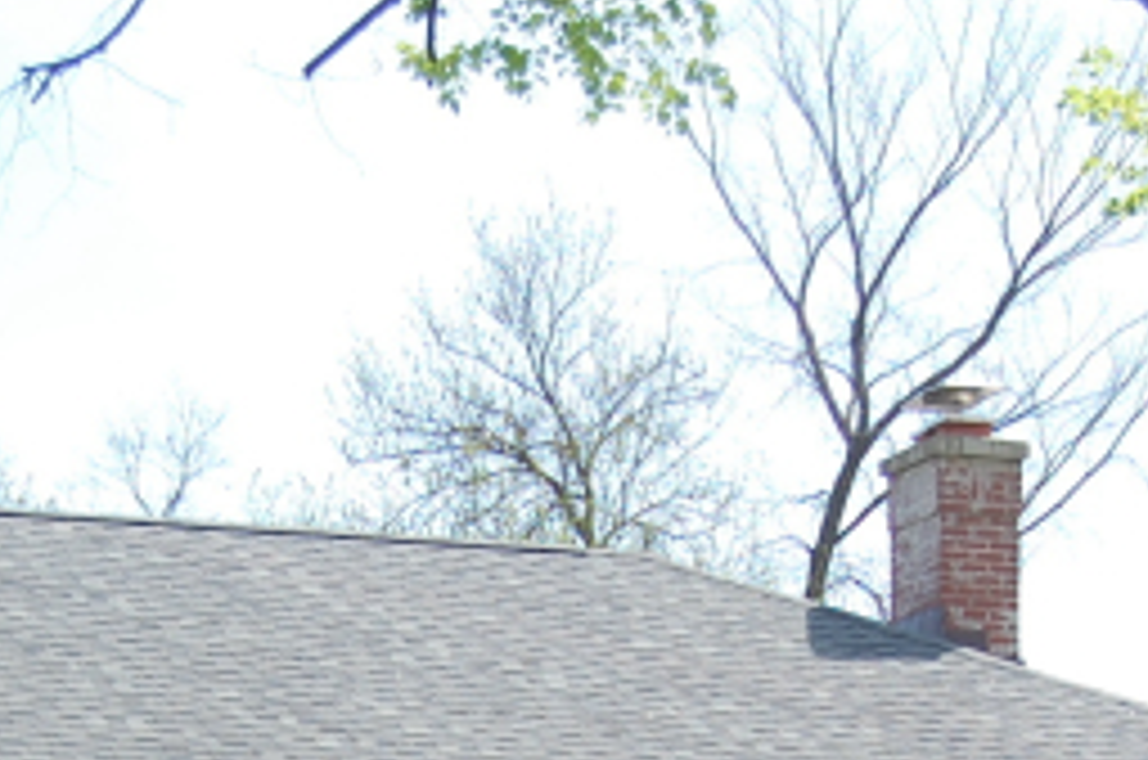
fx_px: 4233
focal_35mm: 133
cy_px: 1088
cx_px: 369
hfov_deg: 15.4
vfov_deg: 10.0
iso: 220
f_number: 5.6
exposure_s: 1/500
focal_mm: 30
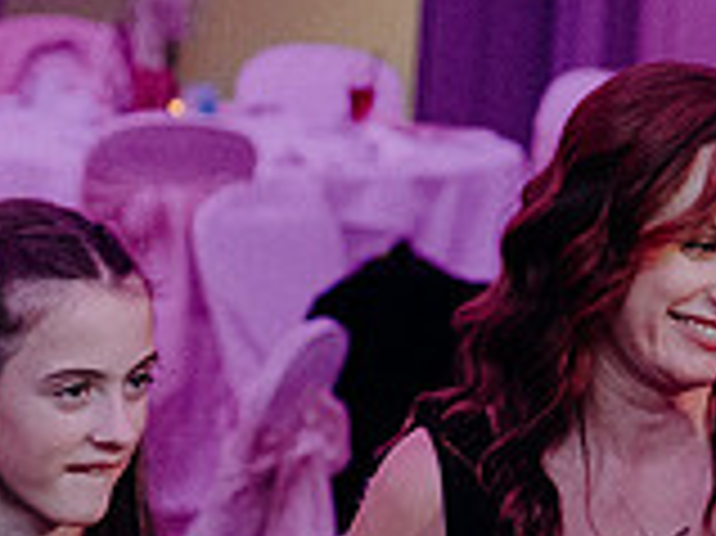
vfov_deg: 4.3
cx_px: -9
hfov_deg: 5.8
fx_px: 7048
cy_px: 606
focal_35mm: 341
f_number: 3.5
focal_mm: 65
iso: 3200
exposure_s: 1/160
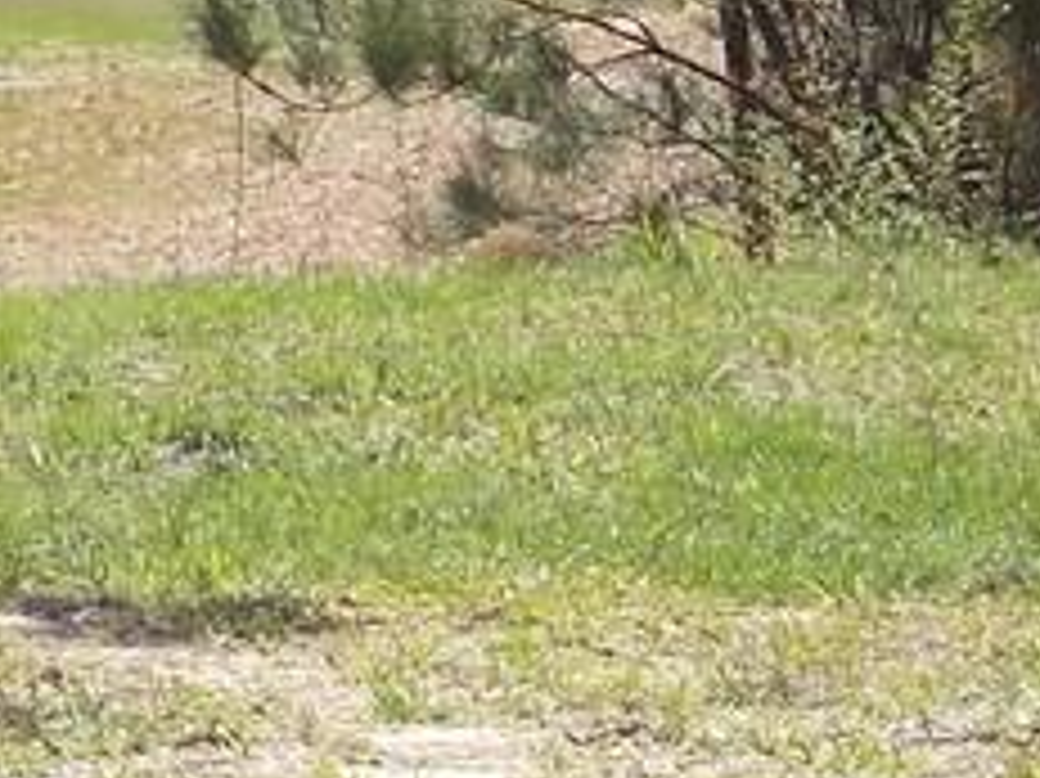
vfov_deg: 3.0
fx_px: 15074
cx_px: -293
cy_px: -463
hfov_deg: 3.9
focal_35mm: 502
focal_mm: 20.1
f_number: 6
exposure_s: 1/160
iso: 80
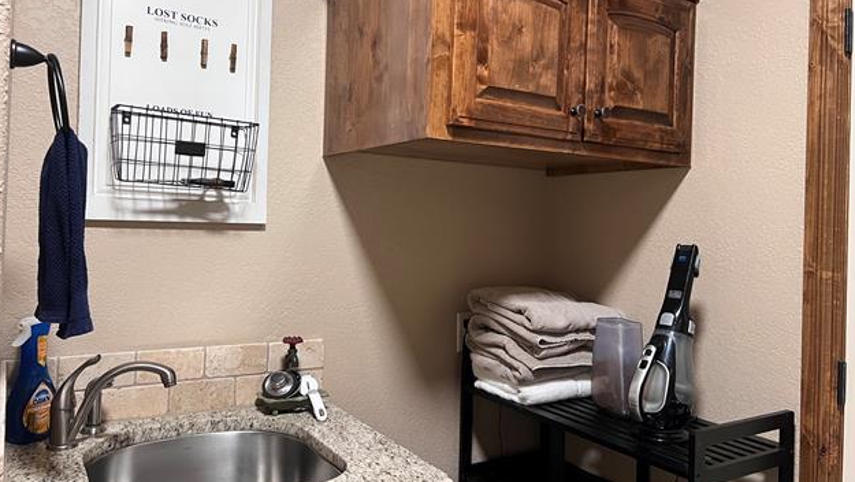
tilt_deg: +0.4
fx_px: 658
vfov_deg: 40.2
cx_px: 424
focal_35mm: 29
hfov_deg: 66.0
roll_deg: -1.4
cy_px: 214
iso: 320
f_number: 1.5
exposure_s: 1/60
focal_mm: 5.7
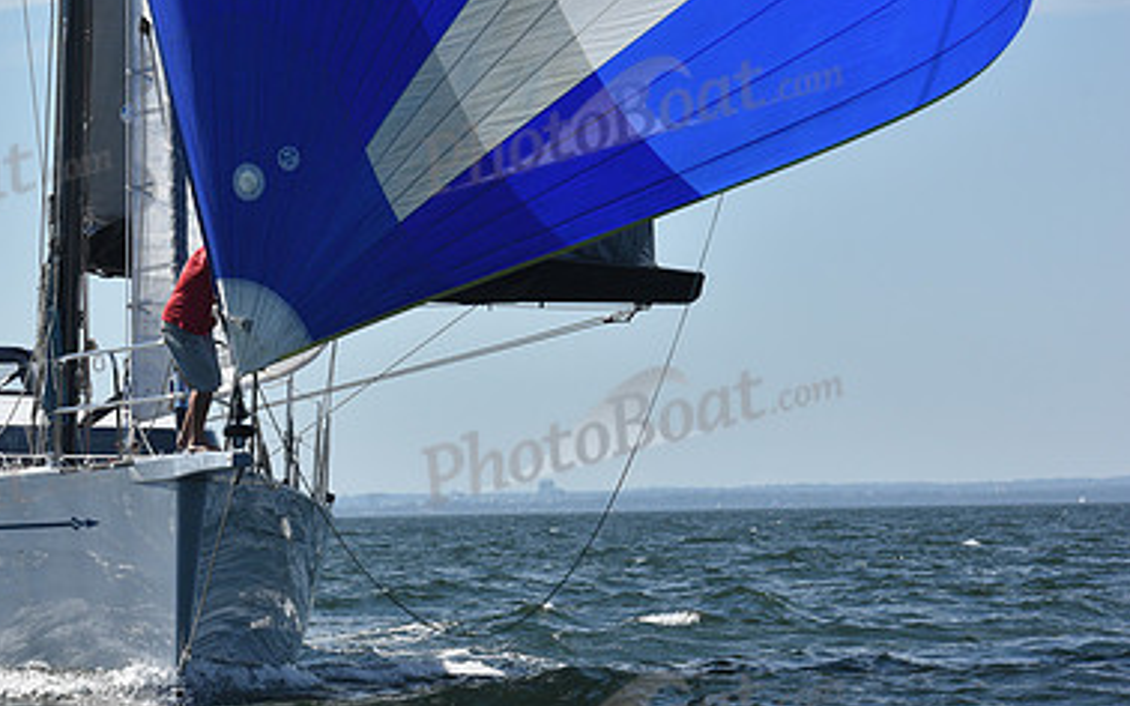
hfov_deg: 9.2
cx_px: 269
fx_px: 6989
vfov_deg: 5.8
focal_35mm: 227
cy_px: 316
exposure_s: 1/1250
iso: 320
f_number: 10
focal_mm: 145
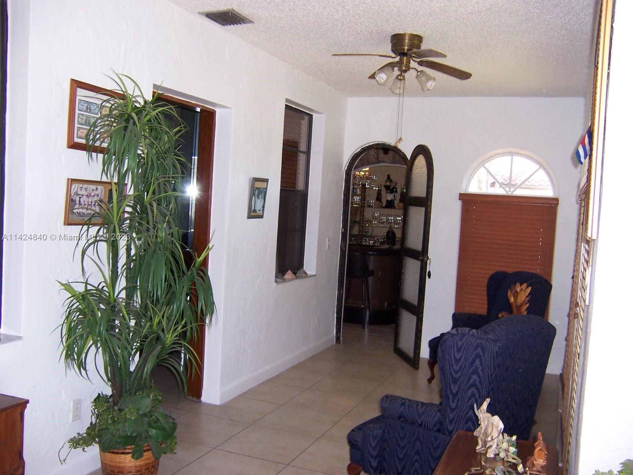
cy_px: 238
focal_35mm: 33
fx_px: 603
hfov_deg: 55.4
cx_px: 316
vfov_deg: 42.9
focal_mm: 5.5
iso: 140
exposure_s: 1/60
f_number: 2.8
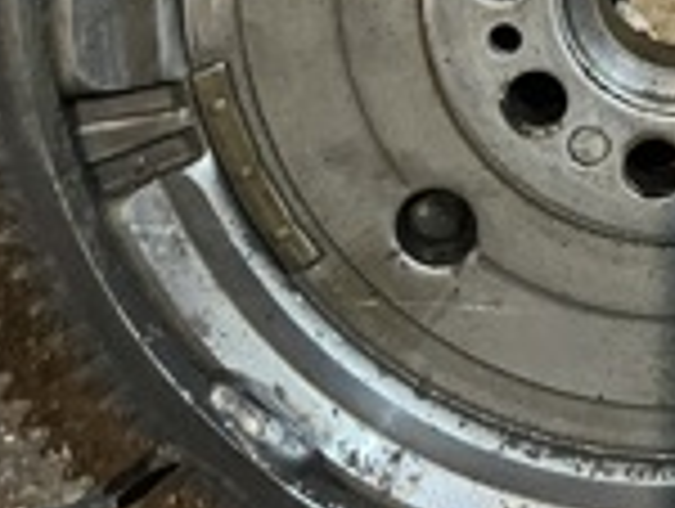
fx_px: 1621
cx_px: 738
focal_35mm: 83
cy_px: -139
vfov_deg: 16.9
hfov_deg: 22.3
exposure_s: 1/25
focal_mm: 5.1
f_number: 1.6
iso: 640
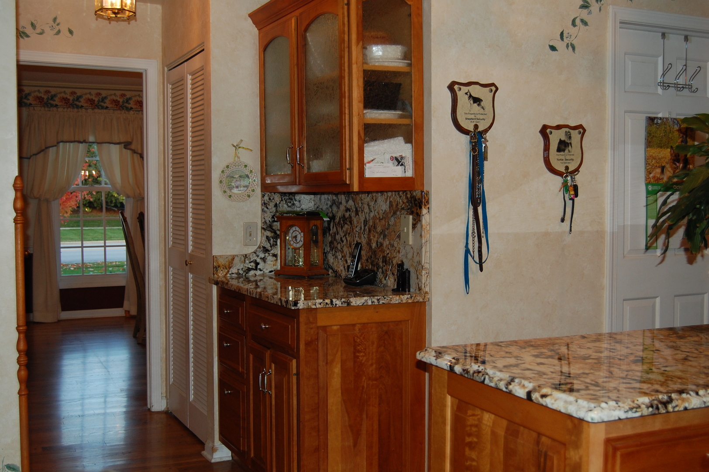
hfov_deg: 46.4
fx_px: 826
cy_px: 236
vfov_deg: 31.8
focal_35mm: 42
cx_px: 354
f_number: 4.2
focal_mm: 28
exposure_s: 1/60
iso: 400
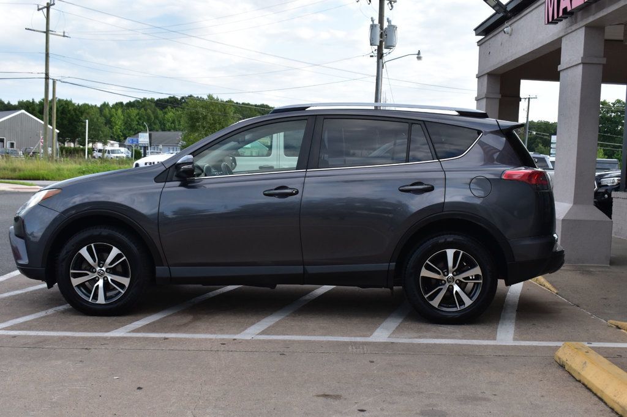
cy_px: 208
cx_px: 314
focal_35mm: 44
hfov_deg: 45.0
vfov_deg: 30.8
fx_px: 757
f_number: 10
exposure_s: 1/200
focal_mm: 29
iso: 400
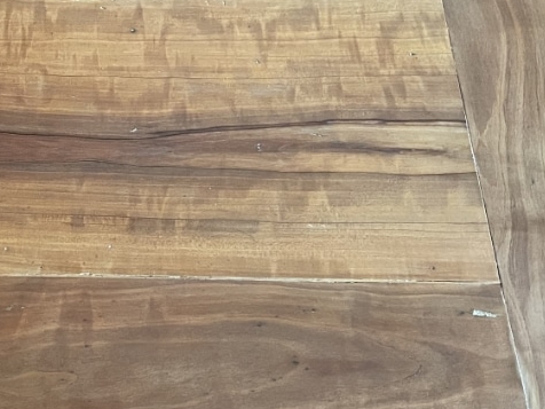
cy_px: 119
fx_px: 1039
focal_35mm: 66
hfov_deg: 28.3
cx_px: 61
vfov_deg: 22.1
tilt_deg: -57.6
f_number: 1.6
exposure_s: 1/50
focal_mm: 4.2
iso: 400
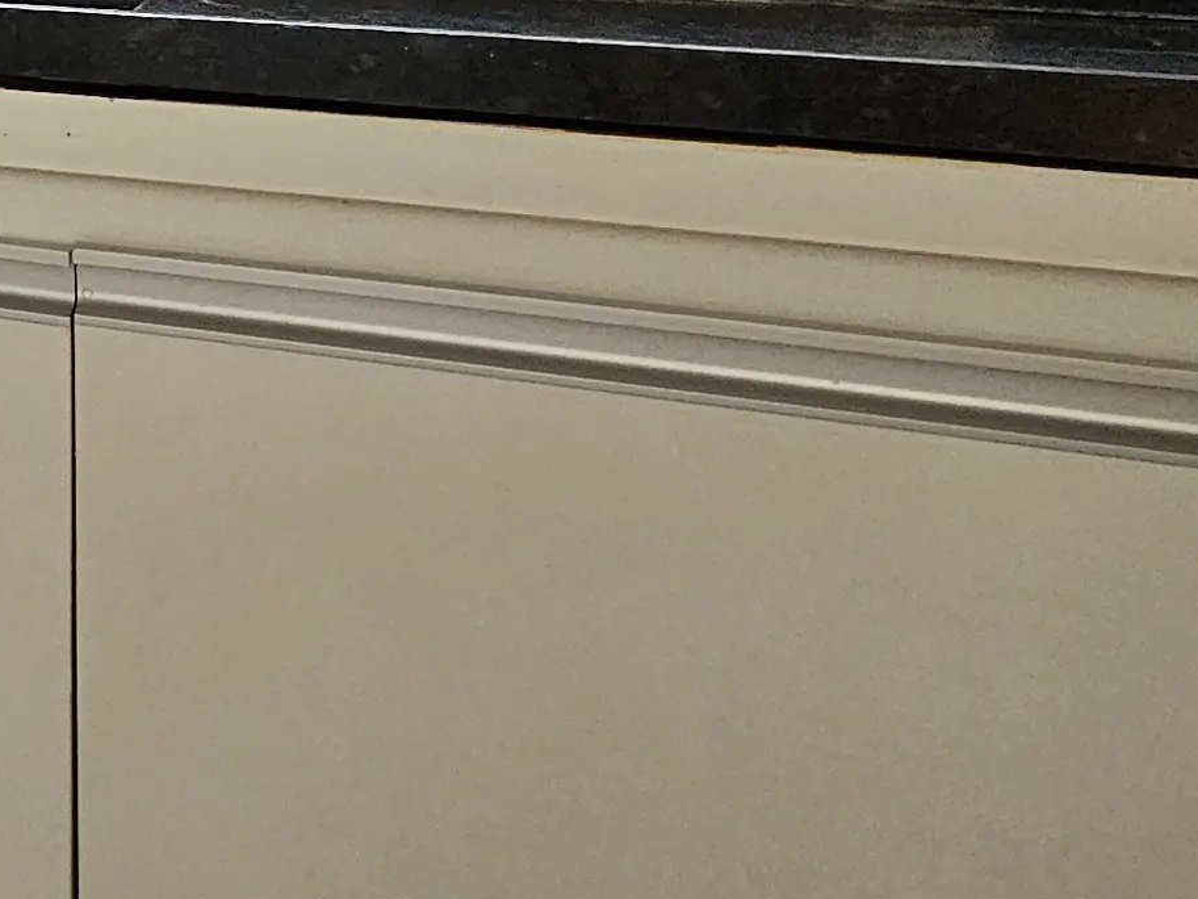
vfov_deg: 23.1
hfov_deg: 19.3
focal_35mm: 57
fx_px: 1973
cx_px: -1190
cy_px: -237
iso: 64
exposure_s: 1/120
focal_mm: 2.2
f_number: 2.2
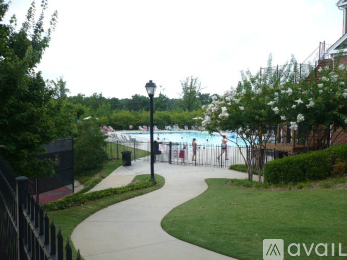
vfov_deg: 40.7
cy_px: 130
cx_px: 174
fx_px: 351
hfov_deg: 52.6
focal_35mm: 35
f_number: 2.8
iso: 100
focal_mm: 5.8
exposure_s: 1/500
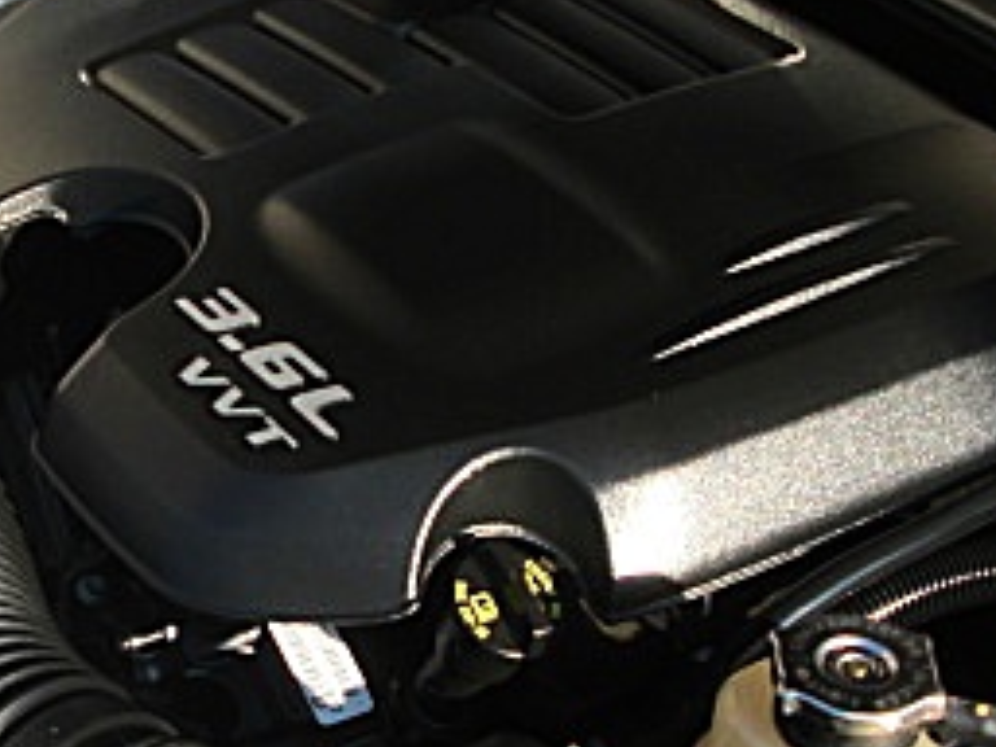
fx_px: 2590
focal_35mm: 90
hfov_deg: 21.6
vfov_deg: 16.4
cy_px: 444
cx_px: 245
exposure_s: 1/400
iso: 50
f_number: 2.8
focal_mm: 6.3
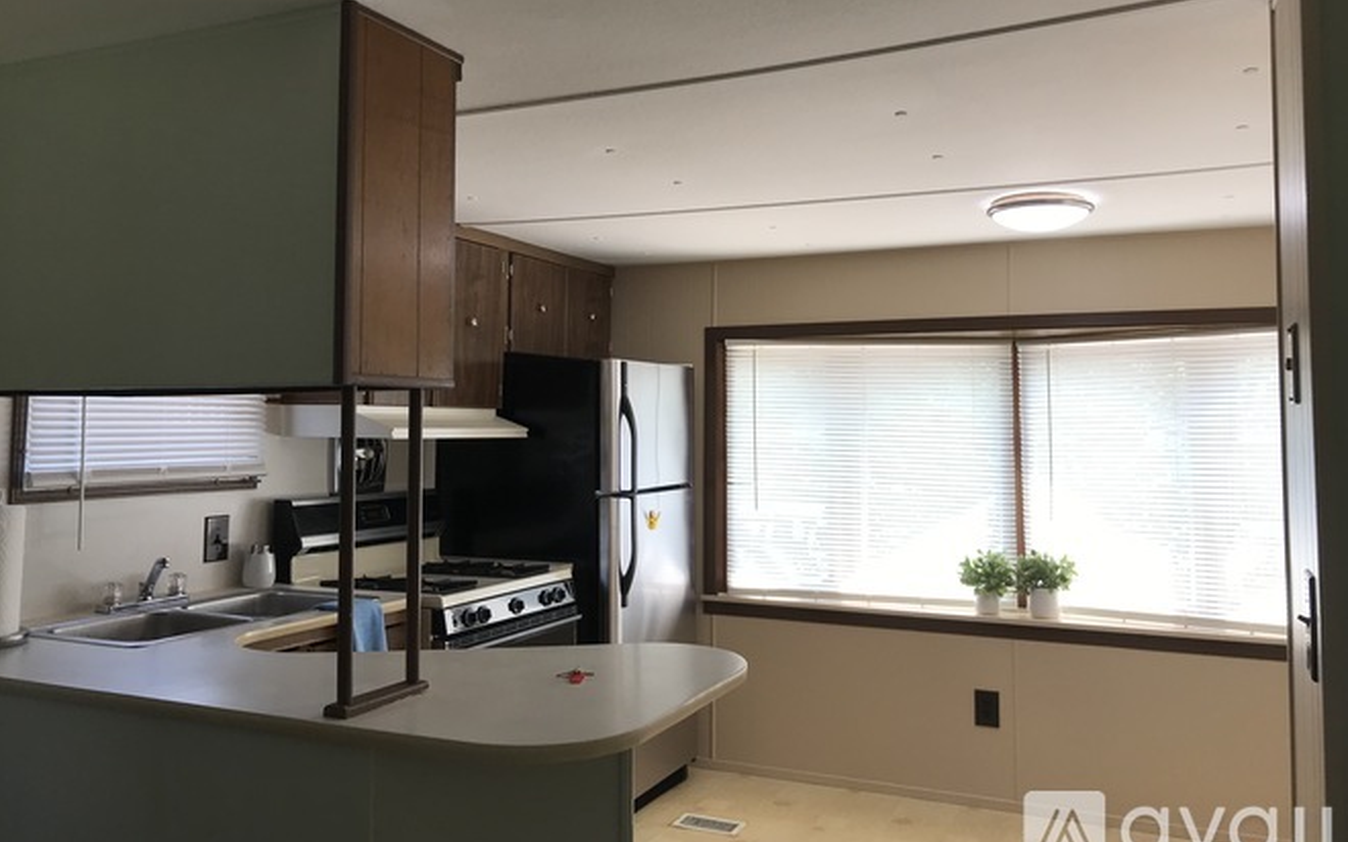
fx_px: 1102
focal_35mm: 30
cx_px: 673
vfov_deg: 41.7
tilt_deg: +3.1
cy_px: 362
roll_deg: +0.4
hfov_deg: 62.9
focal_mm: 3.99
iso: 25
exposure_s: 1/120
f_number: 1.8
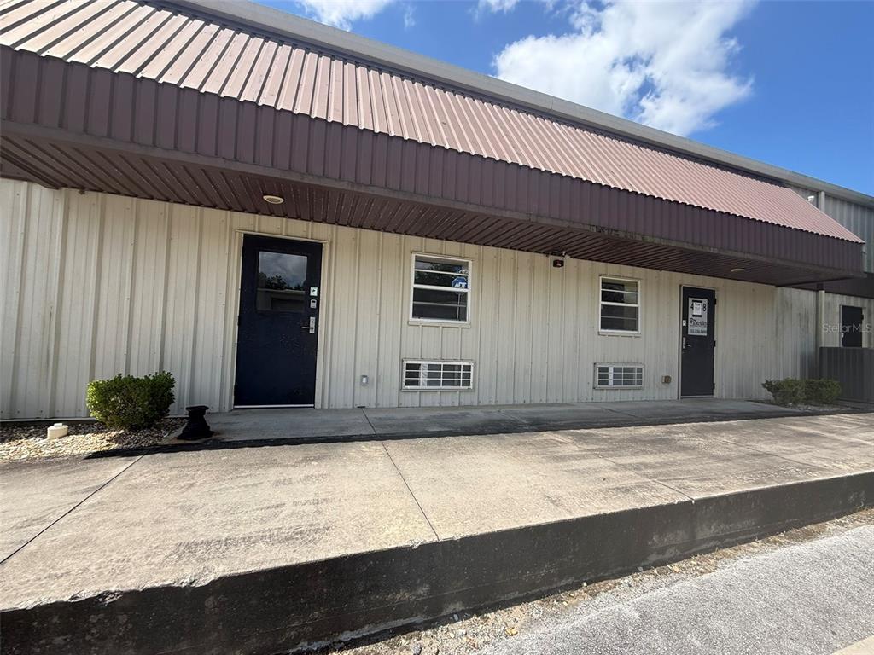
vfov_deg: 85.7
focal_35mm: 14
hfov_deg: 102.1
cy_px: 328
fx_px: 353
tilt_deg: +2.6
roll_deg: +0.2
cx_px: 437
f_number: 2.2
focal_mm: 2.22
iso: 50
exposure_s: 1/1017
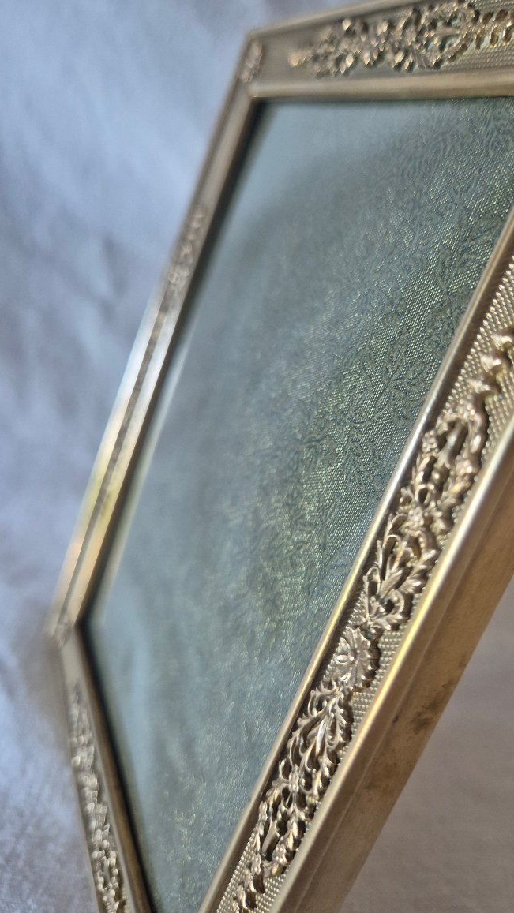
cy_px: 448
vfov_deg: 71.9
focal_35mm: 26
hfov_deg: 43.7
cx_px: 346
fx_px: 630
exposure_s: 1/100
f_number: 1.8
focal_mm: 5.4
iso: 640
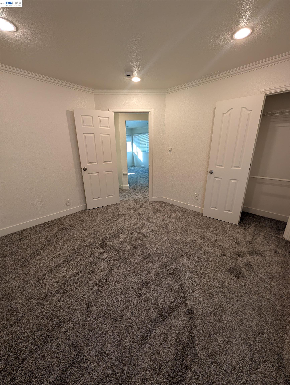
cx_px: 145
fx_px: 134
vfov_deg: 110.5
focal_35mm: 12
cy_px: 192
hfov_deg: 94.6
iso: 60
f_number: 1.7
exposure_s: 1/60
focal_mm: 2.02
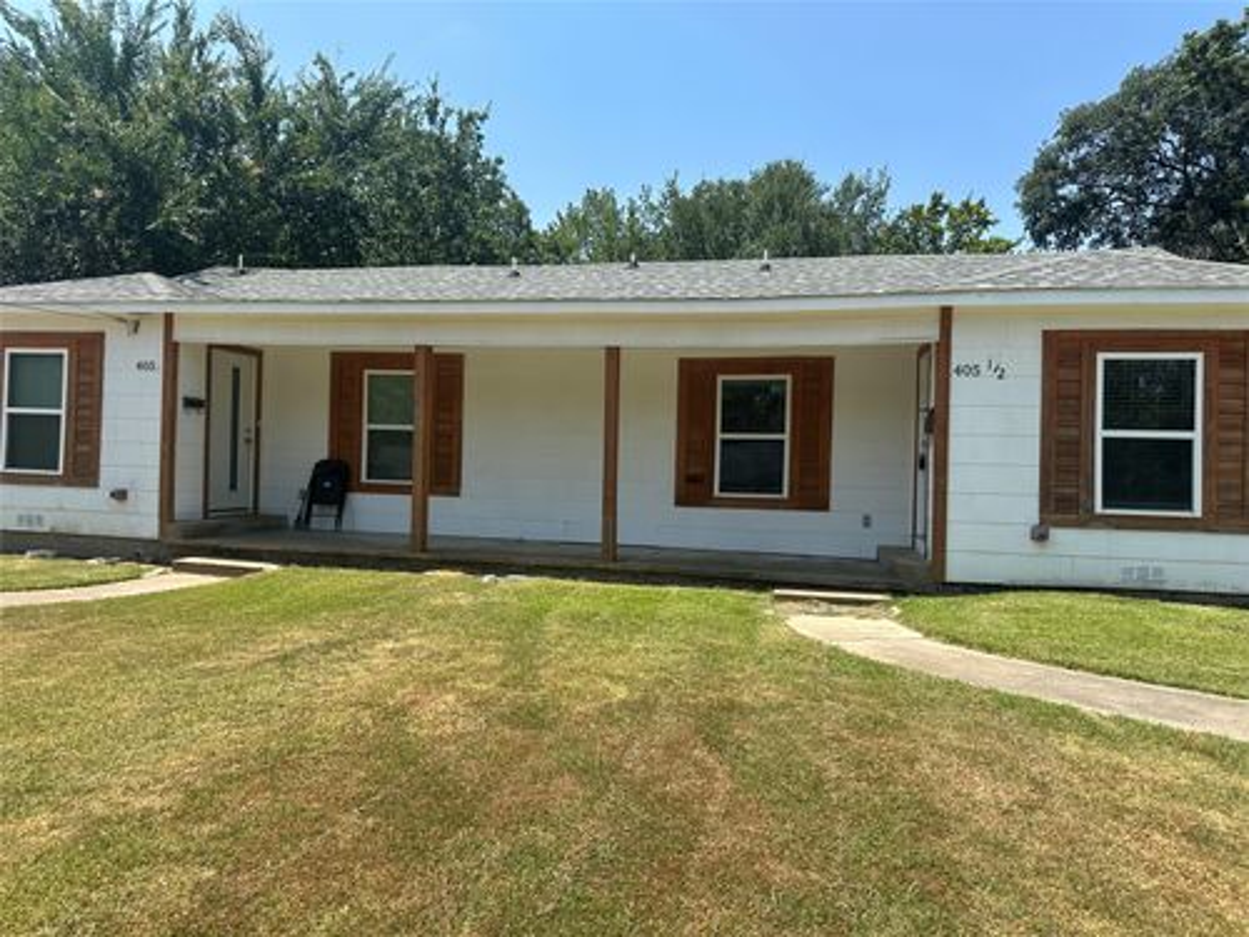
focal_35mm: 24
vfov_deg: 56.8
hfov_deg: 71.6
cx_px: 624
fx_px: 866
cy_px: 468
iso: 80
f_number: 1.78
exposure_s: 1/3356
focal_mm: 6.86
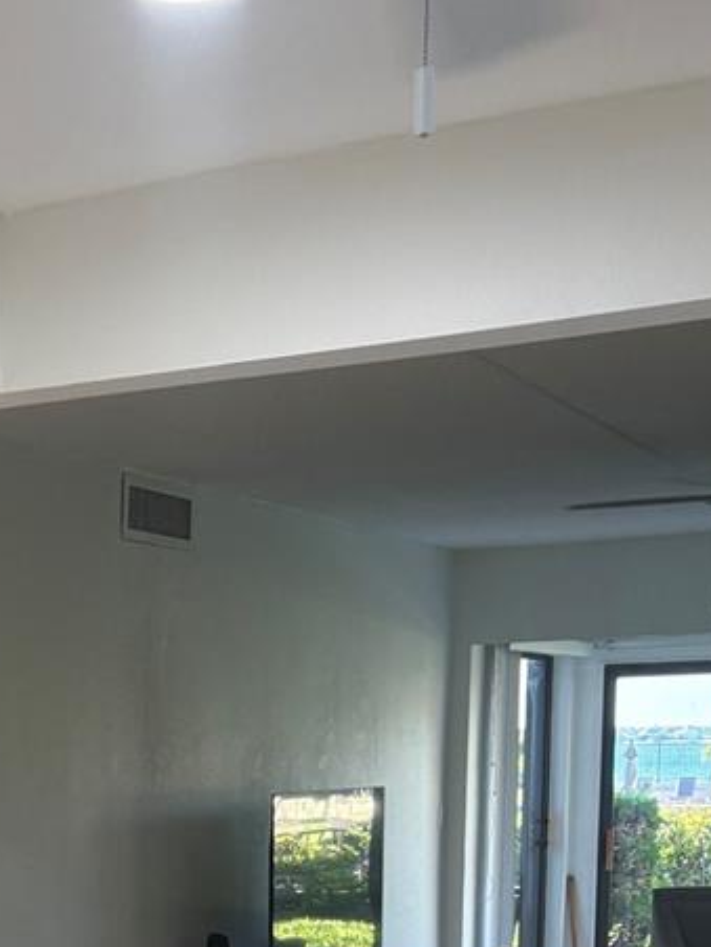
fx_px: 1890
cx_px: -63
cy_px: 1054
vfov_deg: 25.9
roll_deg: +1.1
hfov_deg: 20.4
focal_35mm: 69
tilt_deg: -8.1
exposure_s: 1/120
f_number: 1.6
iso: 100
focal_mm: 5.96
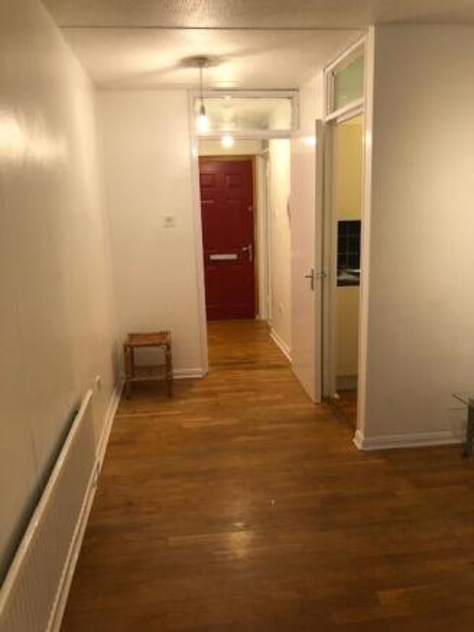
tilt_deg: -11.8
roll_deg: +2.7
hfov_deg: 49.8
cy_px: 316
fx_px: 511
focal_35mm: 28
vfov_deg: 63.4
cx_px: 237
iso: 40
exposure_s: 1/25
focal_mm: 3.99
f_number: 1.8
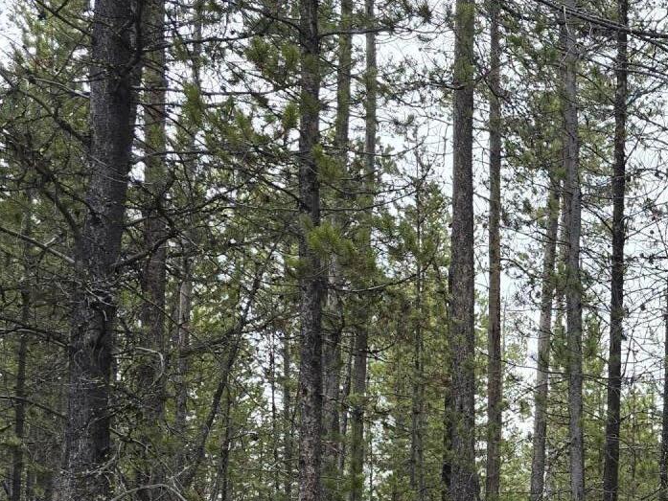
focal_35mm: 66
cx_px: 926
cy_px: 517
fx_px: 1274
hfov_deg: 24.6
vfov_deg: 21.4
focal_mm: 6.3
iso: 16
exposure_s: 1/180
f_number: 1.7
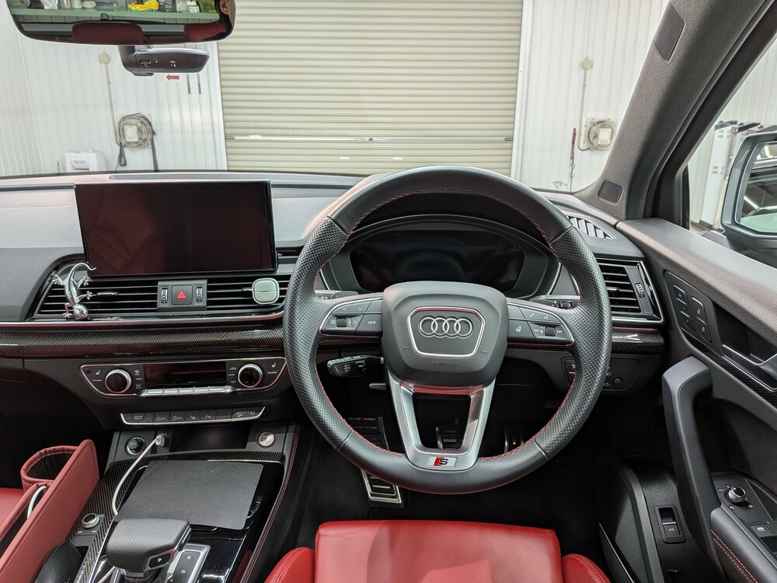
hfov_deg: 71.6
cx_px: 388
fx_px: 539
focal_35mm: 24
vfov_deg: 56.8
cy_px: 292
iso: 42
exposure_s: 1/120
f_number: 1.7
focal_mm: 4.53
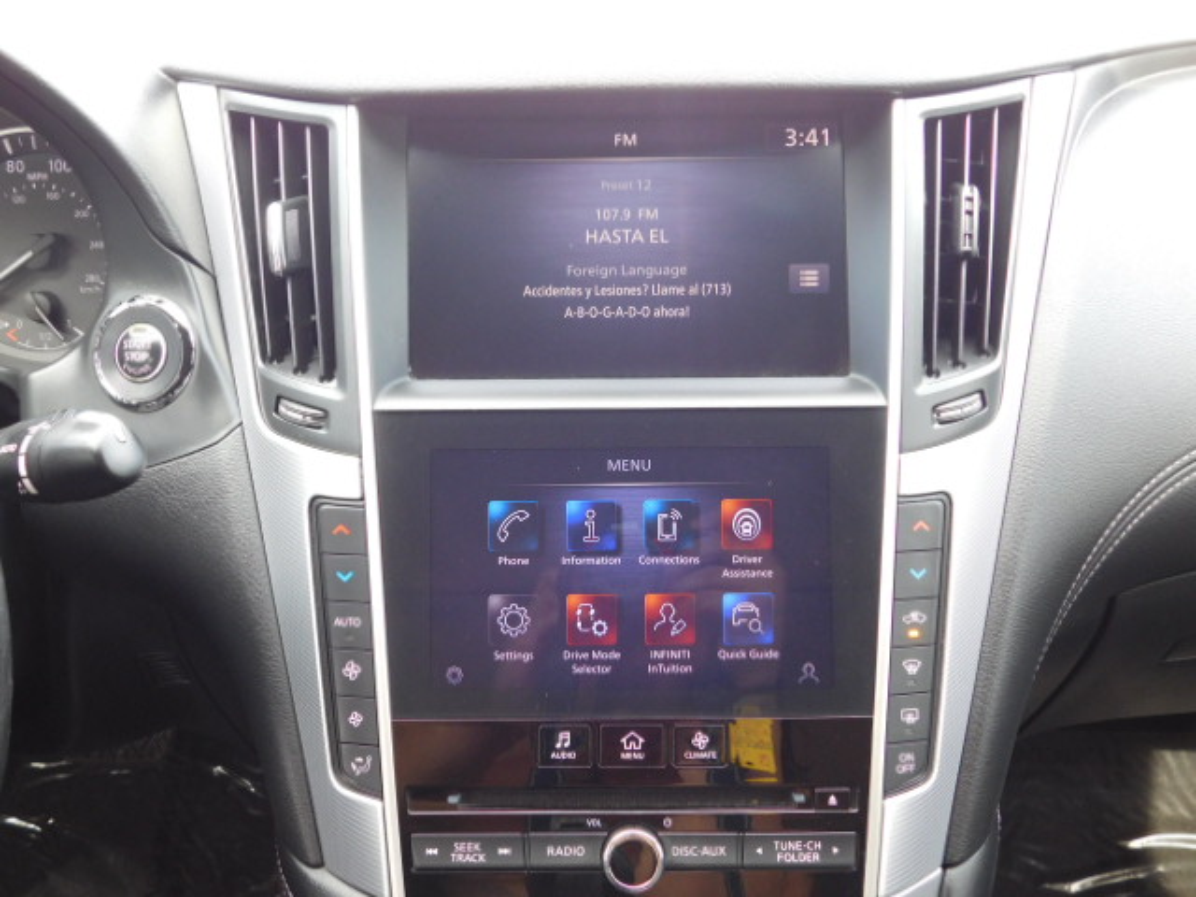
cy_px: 448
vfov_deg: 36.0
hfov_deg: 46.8
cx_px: 598
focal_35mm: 40
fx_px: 1382
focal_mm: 7.1
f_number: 3.6
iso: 200
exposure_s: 1/30
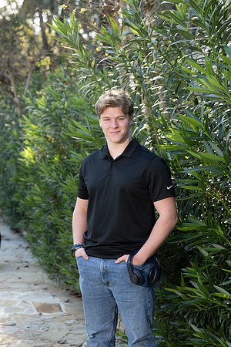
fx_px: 837
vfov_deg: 23.4
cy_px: 174
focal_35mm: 87
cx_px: 116
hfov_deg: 15.7
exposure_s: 1/160
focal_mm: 87
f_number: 5
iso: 200
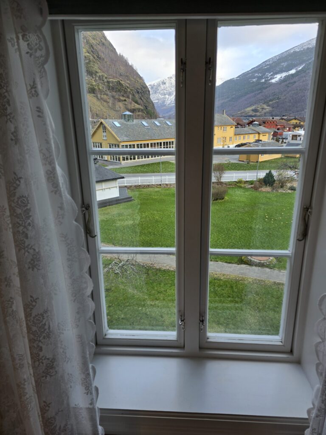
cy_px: 218
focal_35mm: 23
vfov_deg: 73.9
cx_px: 163
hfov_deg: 58.9
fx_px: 289
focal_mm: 6.3
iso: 20
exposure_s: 1/100
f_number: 1.7
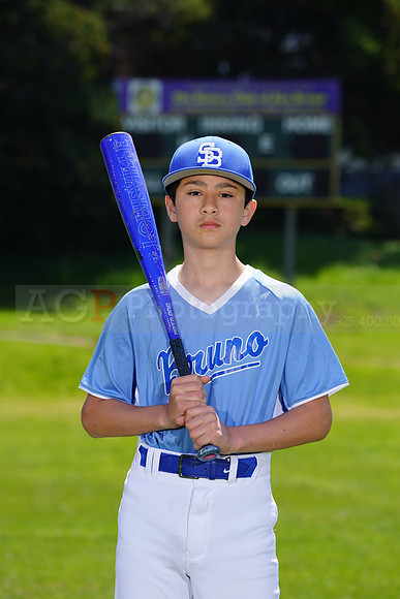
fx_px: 3581
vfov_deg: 9.6
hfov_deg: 6.4
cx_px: 200
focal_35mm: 215
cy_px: 300
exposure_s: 1/250
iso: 100
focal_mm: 215
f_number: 8
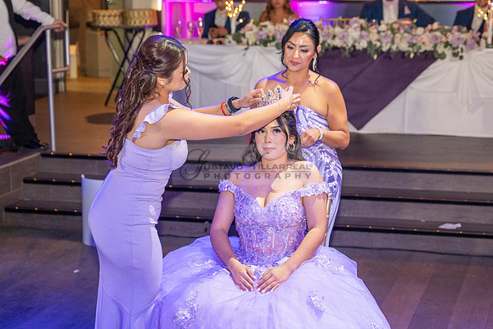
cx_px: 298
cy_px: 170
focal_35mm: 85
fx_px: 1160
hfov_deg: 24.0
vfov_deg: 16.1
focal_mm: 70
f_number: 4
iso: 1000
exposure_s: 1/125
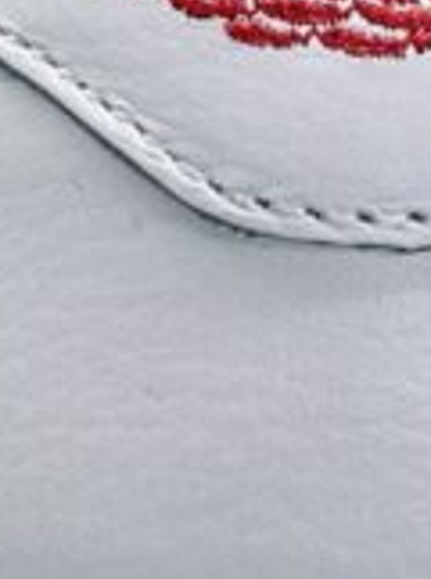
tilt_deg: -61.5
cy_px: 361
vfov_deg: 7.1
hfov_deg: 5.3
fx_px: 4650
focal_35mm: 279
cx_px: 341
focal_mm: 6.86
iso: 64
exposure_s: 1/105
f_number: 1.78
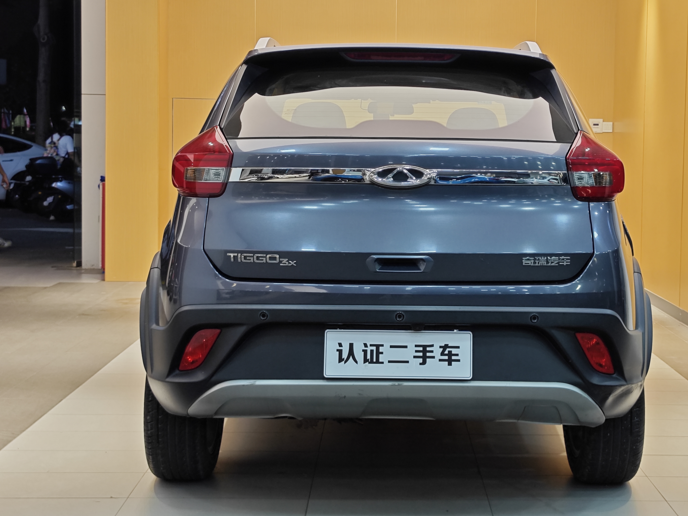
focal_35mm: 60
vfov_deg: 24.4
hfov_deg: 32.1
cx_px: 401
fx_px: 1193
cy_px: 217
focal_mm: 8.7
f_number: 1.9
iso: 80
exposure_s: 1/85.3
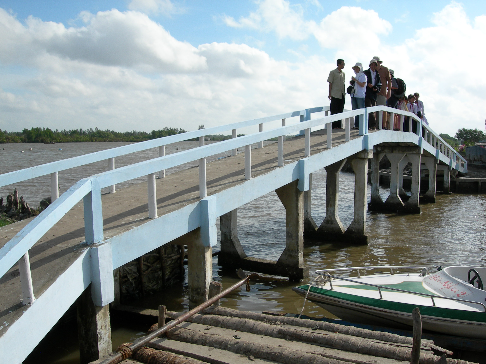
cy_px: 182
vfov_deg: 37.7
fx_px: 534
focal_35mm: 38
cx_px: 243
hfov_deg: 49.0
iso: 50
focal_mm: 7.8
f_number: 4.8
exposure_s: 1/770
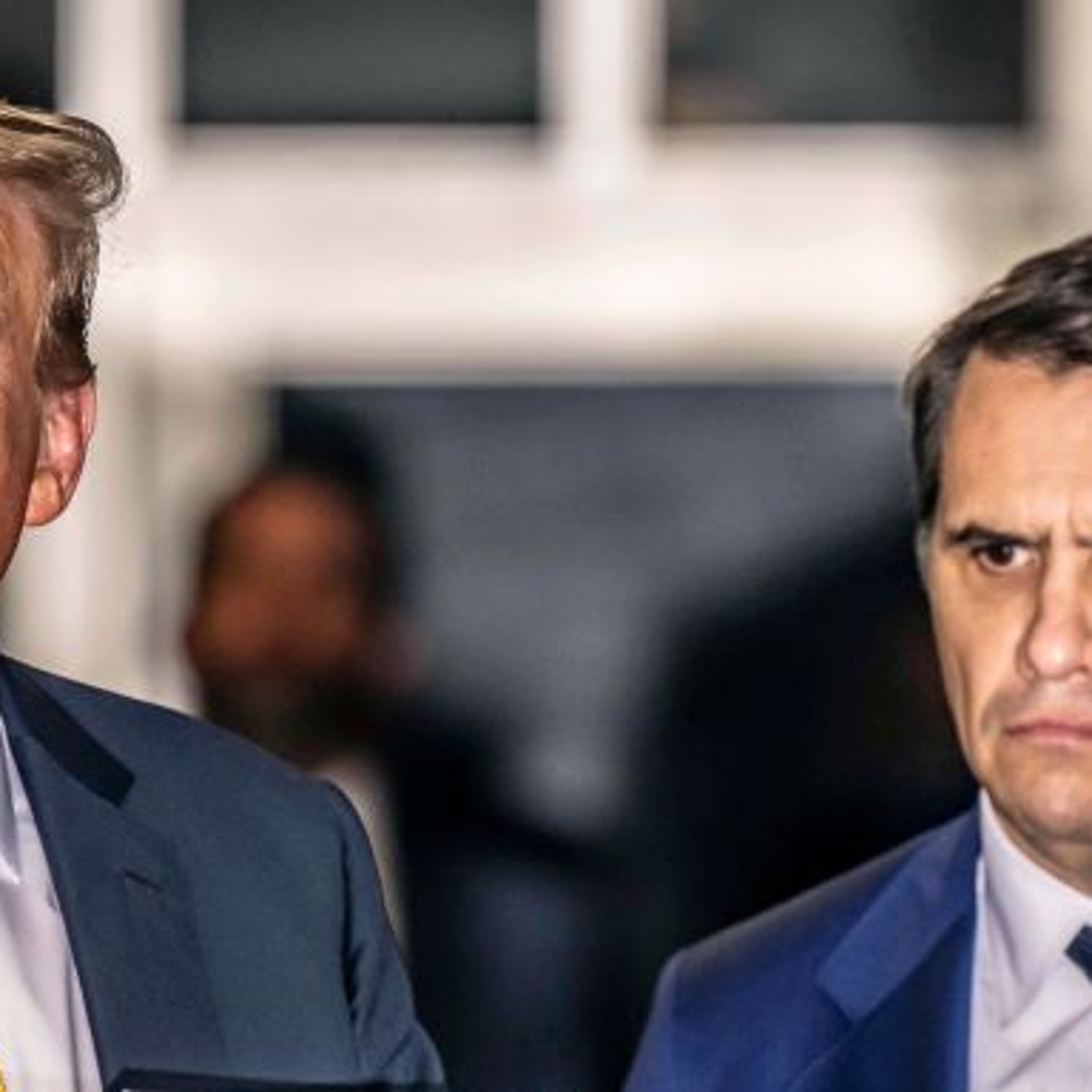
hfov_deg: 2.2
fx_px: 28802
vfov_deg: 2.2
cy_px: 786
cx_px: 353
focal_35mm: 807
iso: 1600
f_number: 5.6
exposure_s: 1/200
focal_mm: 356
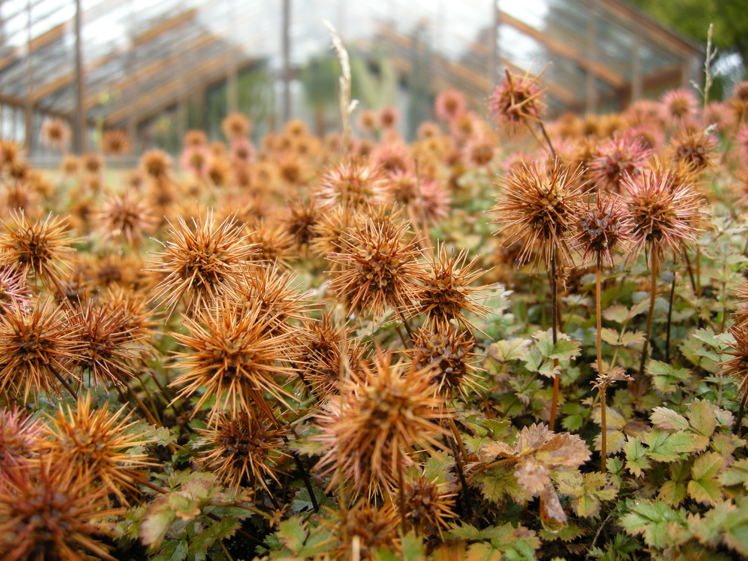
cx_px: 374
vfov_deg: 40.7
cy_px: 280
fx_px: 756
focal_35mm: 35
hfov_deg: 52.6
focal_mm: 7.5
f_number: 3.4
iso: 64
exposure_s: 1/71.8
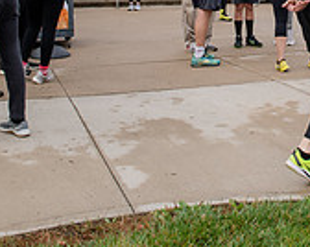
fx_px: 715
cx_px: 277
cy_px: -60
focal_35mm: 78
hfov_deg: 23.8
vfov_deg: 18.5
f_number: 5.6
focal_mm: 24
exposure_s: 1/320
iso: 400
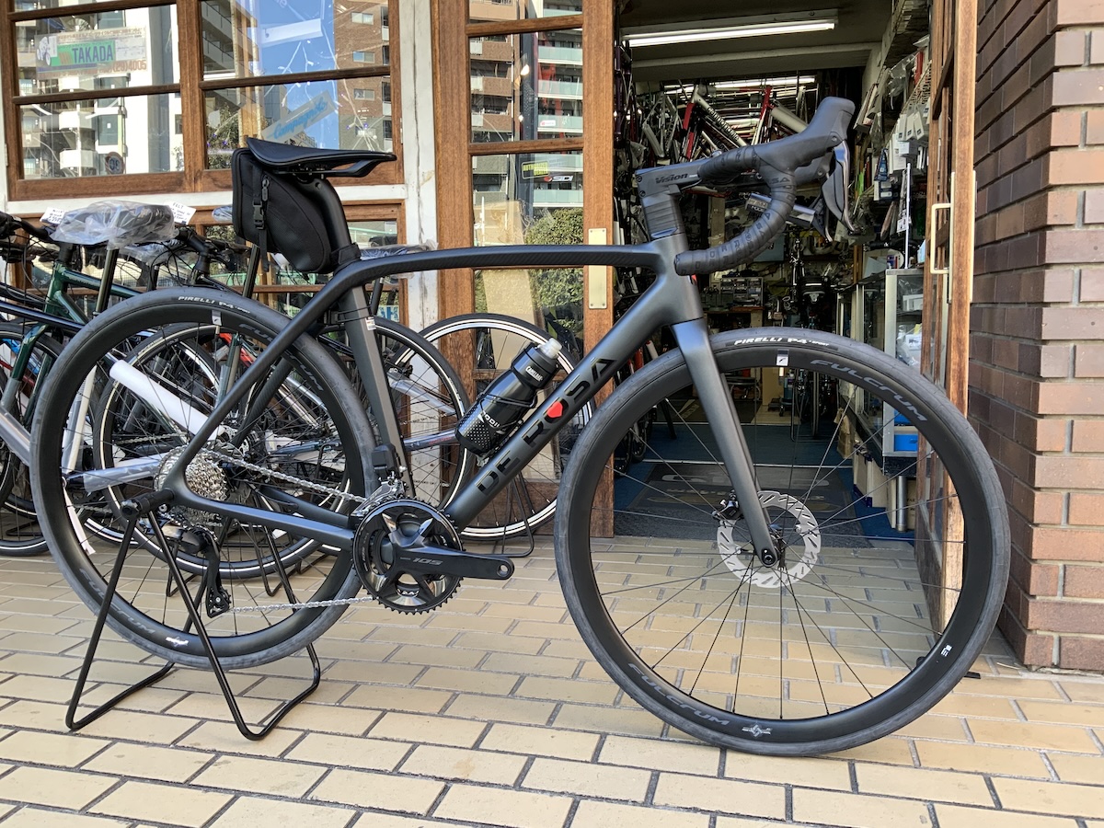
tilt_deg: -6.9
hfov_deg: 61.7
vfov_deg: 48.2
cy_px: 414
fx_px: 925
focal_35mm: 29
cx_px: 552
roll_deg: +0.4
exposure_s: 1/100
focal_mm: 3
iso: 25
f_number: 1.8
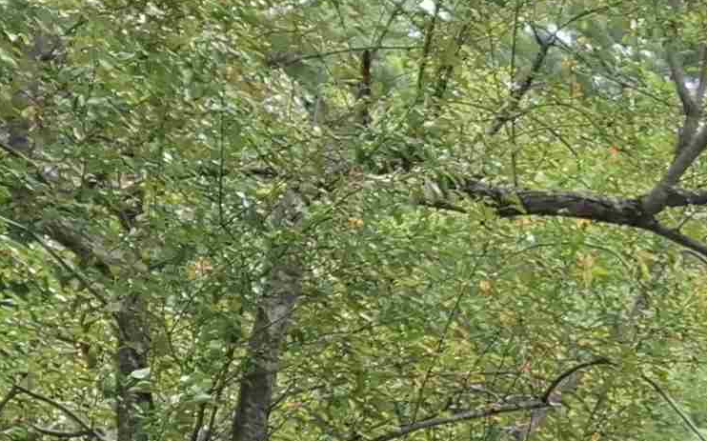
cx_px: 1186
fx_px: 1945
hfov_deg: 17.5
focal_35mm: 101
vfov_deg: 10.8
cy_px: 1088
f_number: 1.8
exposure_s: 1/335
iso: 50
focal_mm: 5.54
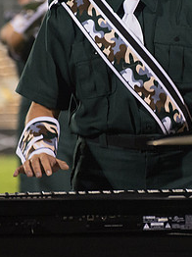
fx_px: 3104
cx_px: 149
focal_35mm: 419
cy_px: 43
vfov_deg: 4.7
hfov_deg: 3.5
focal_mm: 165
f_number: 5
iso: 5000
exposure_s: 1/160
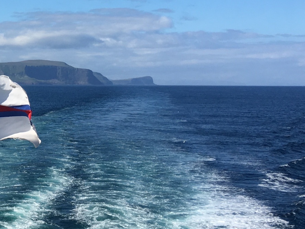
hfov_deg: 21.0
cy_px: -1
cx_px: -100
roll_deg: -0.6
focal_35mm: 84
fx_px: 740
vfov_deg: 17.2
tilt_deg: +7.9
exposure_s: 1/1972
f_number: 2.2
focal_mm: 4.15
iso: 25
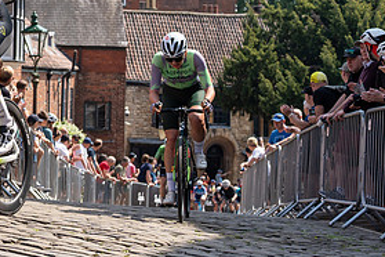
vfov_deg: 12.2
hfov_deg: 17.4
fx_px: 1198
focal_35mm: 112
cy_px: 45
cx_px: -85
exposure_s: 1/2500
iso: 160
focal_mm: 38
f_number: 3.5
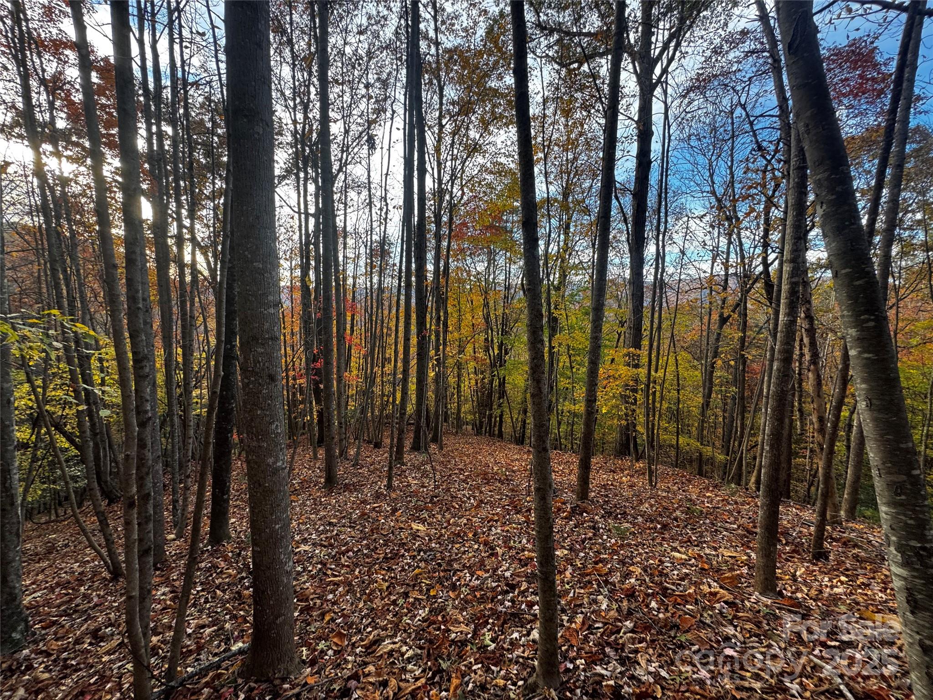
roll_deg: -1.9
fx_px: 377
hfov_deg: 102.1
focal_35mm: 14
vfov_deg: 85.7
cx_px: 466
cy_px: 350
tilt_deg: -8.0
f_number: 2.2
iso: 64
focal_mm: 2.22
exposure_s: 1/99
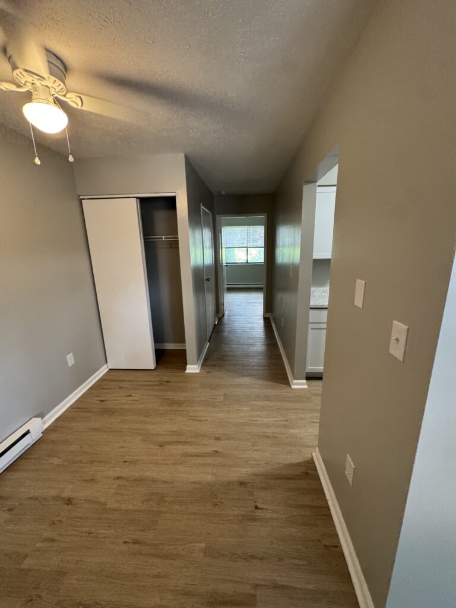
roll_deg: +1.3
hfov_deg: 85.7
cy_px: 304
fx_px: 246
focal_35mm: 14
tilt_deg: -11.3
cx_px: 228
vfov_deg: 102.1
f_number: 2.2
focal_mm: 2.22
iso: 400
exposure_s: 1/60
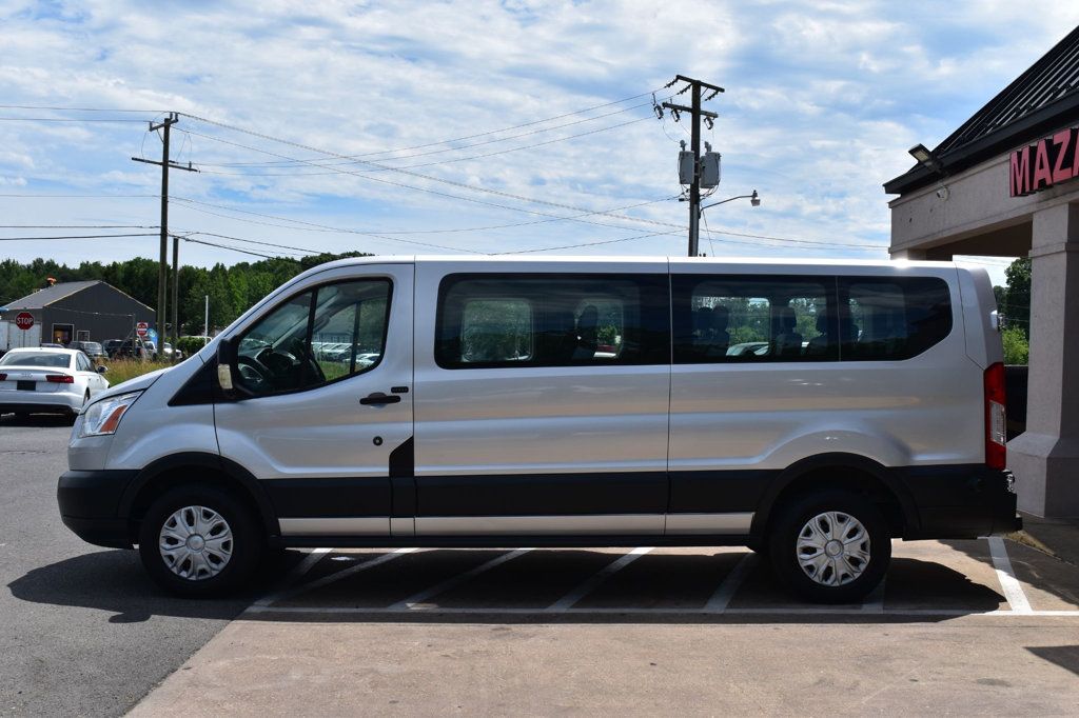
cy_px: 359
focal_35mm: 42
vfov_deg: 31.9
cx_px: 540
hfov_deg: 46.4
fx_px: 1258
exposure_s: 1/500
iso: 200
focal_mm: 28
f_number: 11
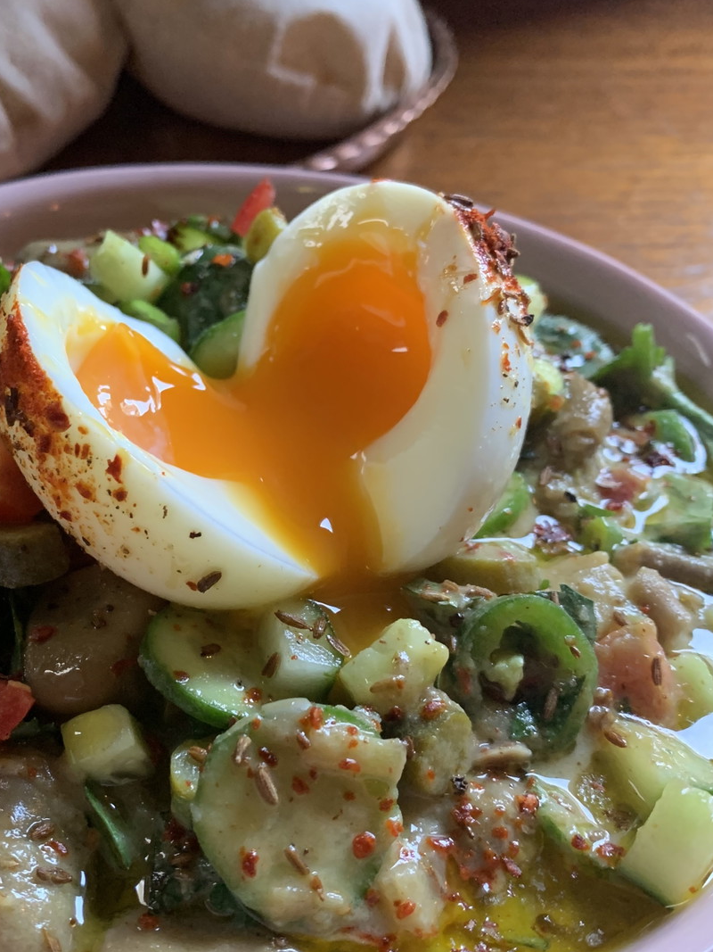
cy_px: 489
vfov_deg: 47.9
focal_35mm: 39
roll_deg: +0.6
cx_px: 201
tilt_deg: -40.2
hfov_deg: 36.2
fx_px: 1071
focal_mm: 4.25
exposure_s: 1/50
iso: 400
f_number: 1.8
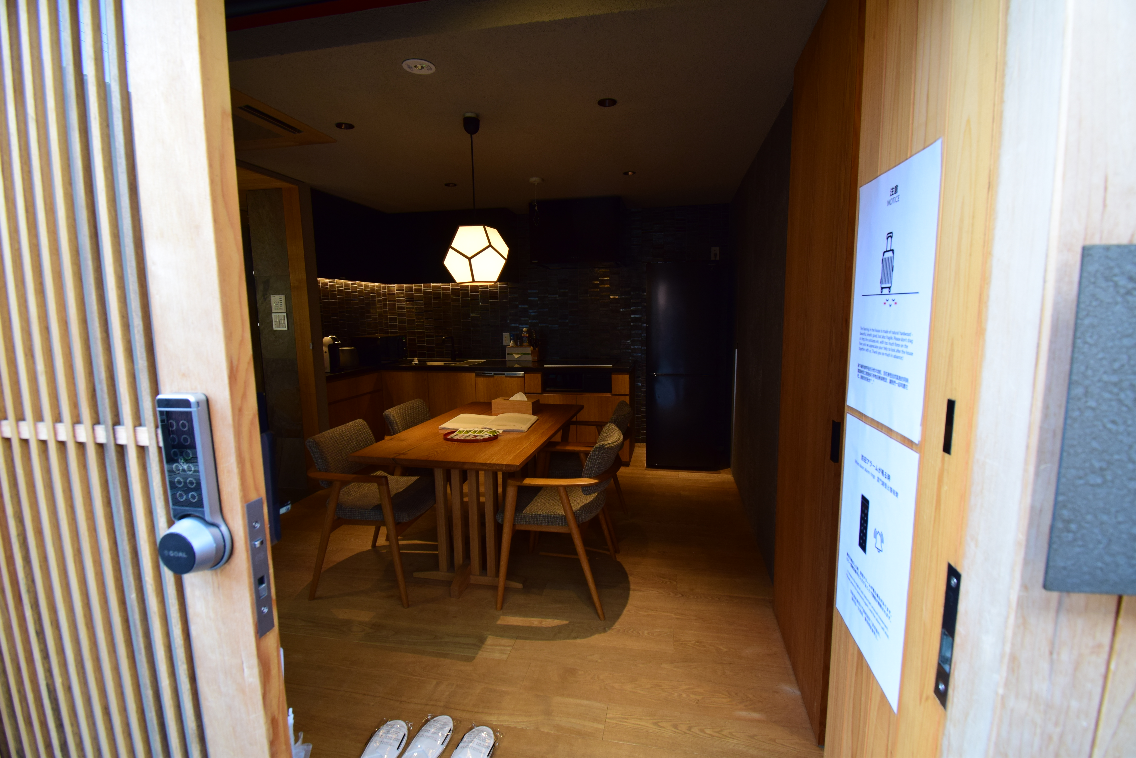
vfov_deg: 77.4
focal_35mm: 15
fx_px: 473
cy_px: 379
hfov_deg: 100.4
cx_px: 568
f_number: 6.7
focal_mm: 10
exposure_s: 1/30
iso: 400
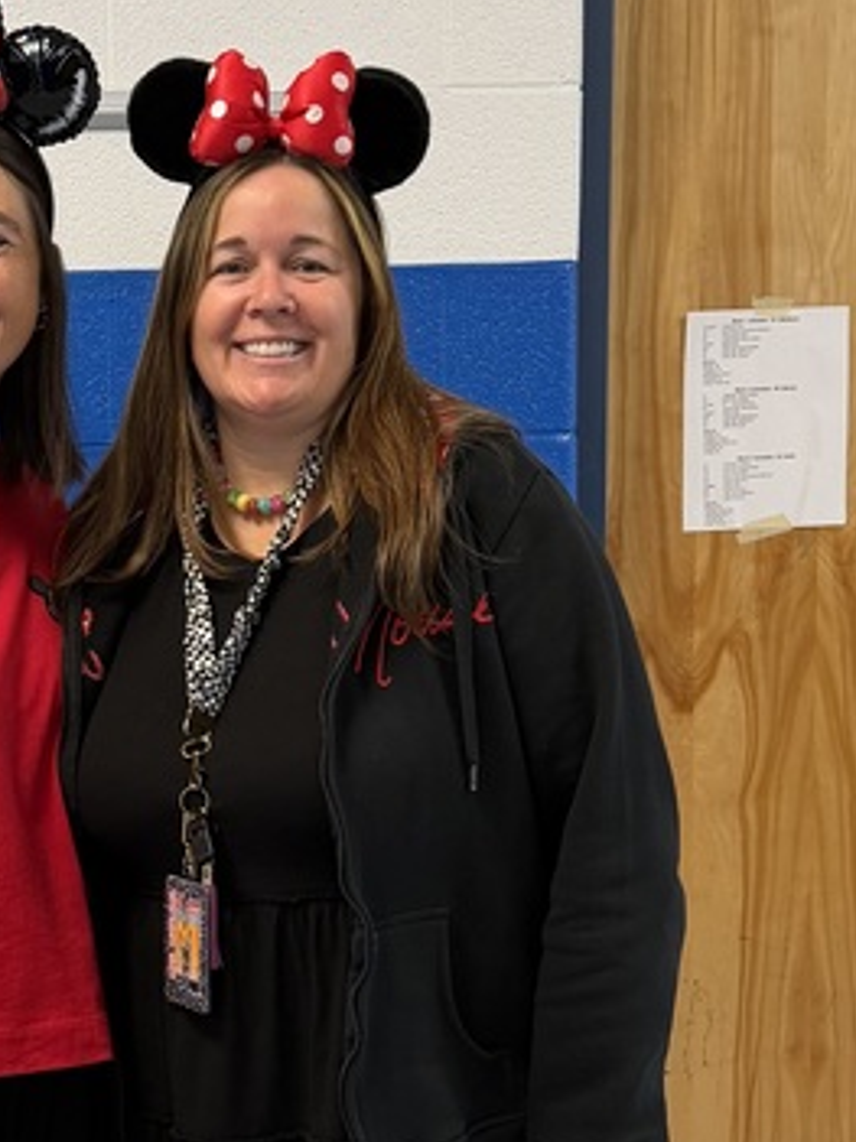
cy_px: 742
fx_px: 2309
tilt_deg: -6.9
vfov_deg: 27.6
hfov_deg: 20.6
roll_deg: +0.2
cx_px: 81
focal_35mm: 70
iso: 160
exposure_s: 1/60
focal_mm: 6.76
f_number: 1.78
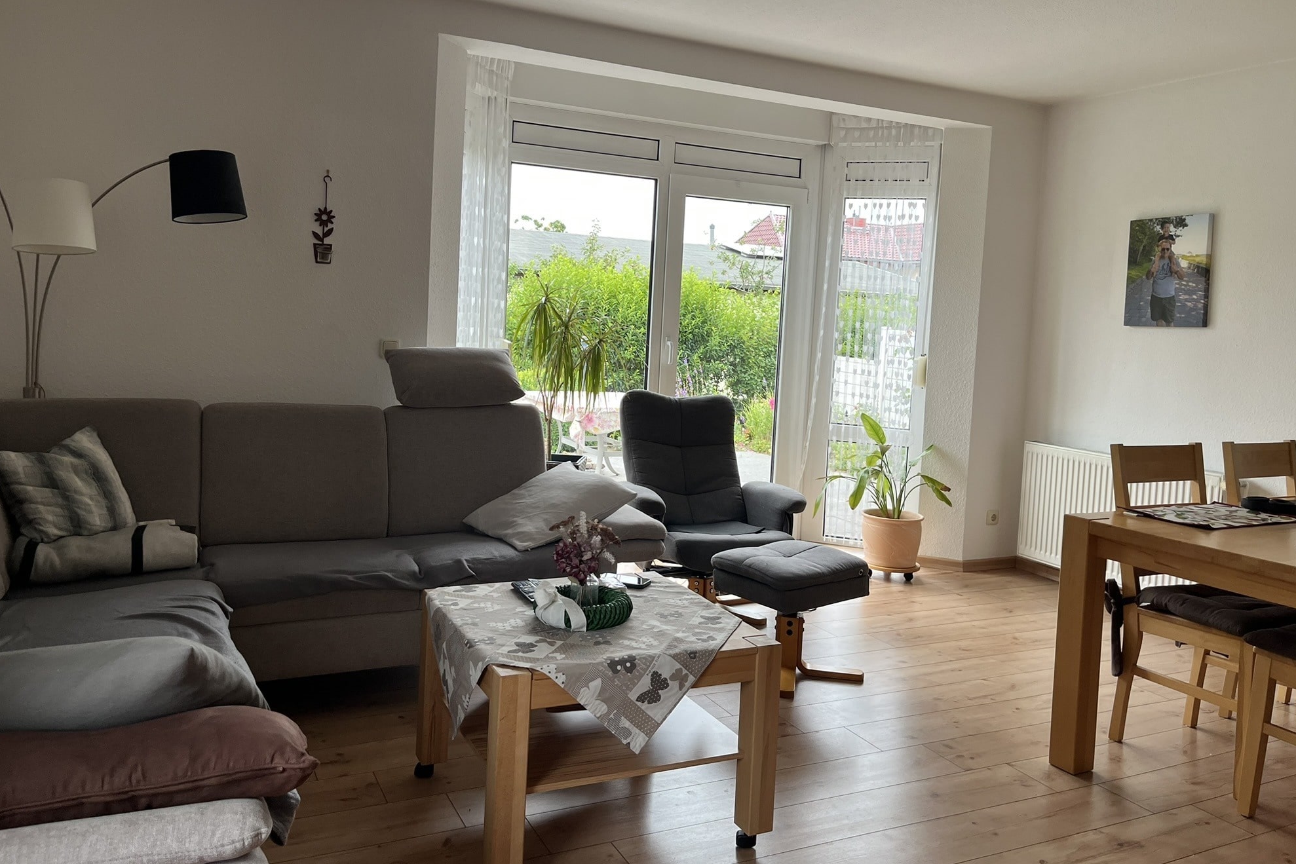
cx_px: 644
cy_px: 366
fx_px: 1008
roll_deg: -2.8
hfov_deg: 65.5
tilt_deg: -5.4
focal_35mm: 28
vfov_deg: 46.3
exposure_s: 1/122
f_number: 1.6
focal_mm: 5.1
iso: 64
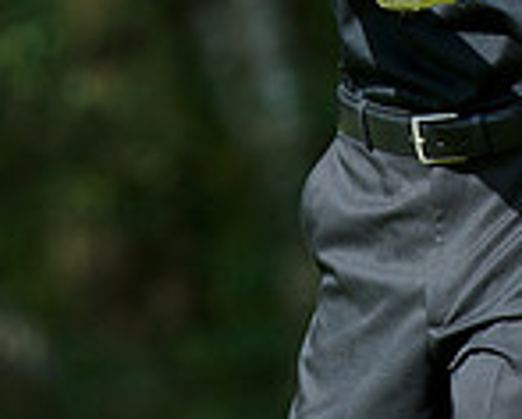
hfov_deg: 2.2
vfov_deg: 1.8
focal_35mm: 861
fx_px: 13319
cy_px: -327
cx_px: 263
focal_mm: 300
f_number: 5.6
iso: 400
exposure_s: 1/3200
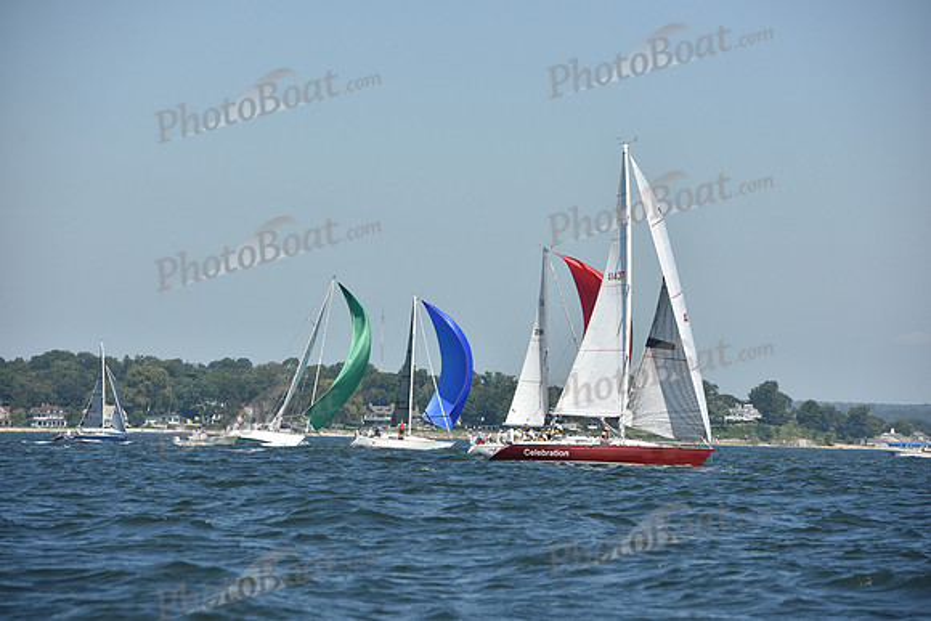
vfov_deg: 7.0
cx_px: 466
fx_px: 5044
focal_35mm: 195
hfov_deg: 10.5
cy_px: 310
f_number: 8
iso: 250
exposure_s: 1/1250
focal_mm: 195
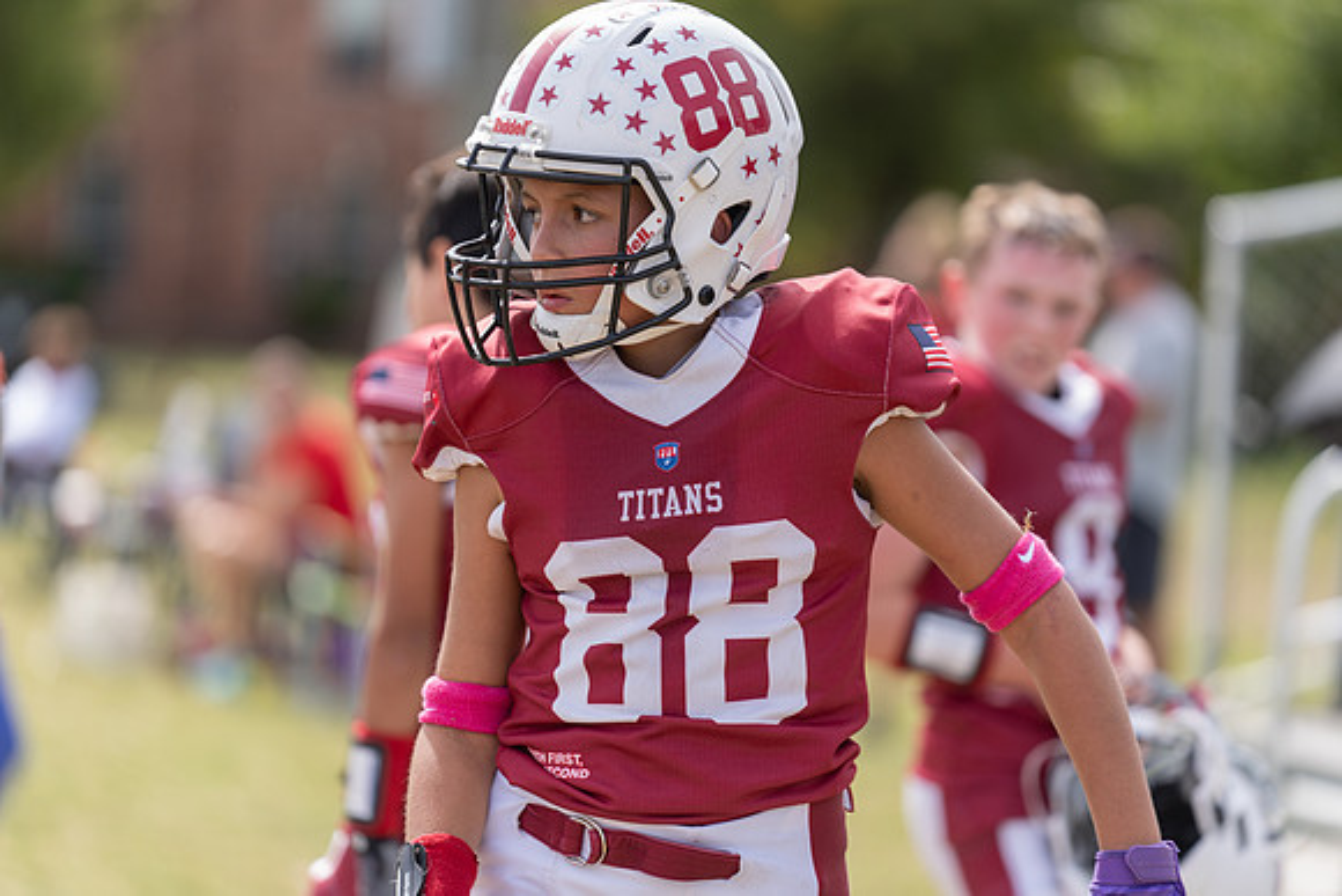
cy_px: 448
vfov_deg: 6.9
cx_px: 671
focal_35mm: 200
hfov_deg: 10.3
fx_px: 7457
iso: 100
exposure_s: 1/500
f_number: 3.2
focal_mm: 200
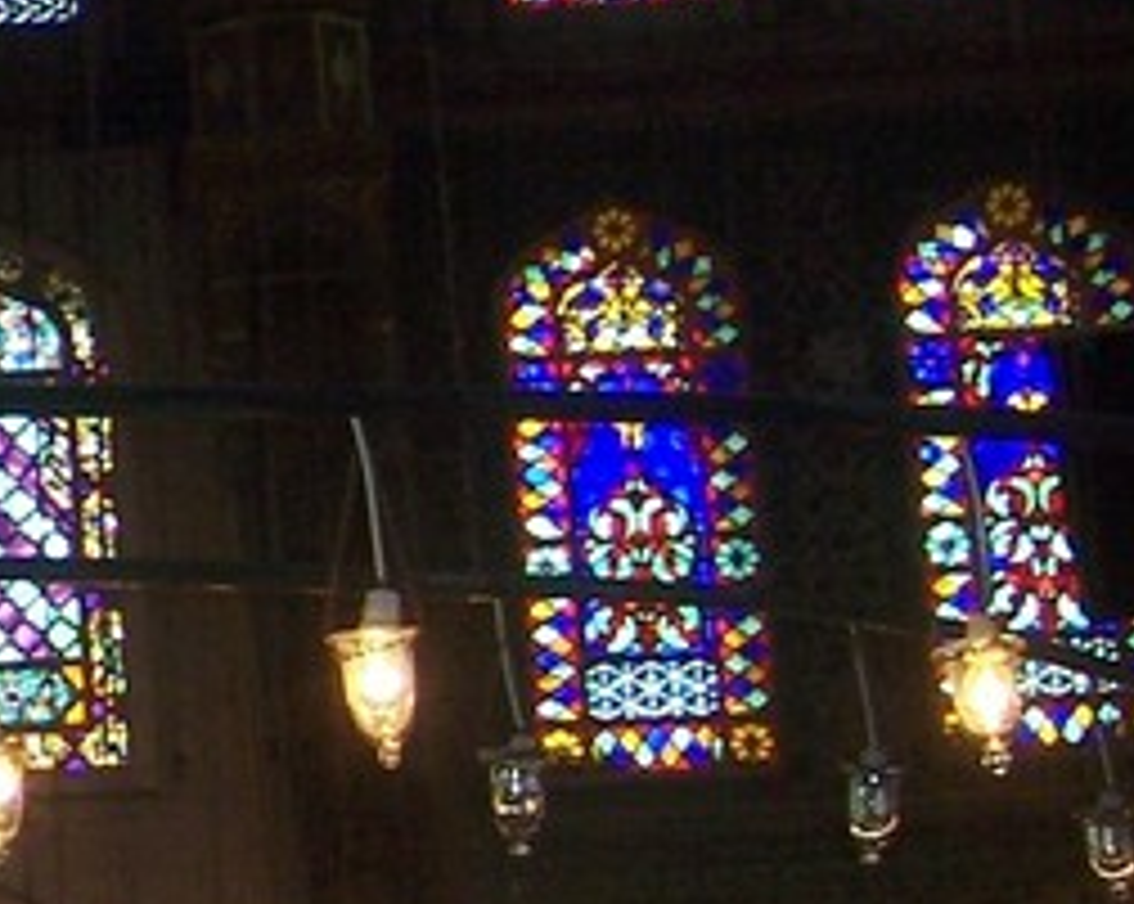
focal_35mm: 149
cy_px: 94
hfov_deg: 11.9
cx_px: -925
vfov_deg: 10.3
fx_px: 4995
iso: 125
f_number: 2.8
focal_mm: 6.2
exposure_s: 1/60
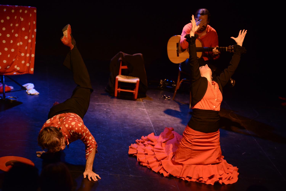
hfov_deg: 18.6
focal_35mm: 110
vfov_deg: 12.4
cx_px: 143
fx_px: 874
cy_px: 96
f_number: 2.8
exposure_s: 1/250
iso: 2800
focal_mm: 110
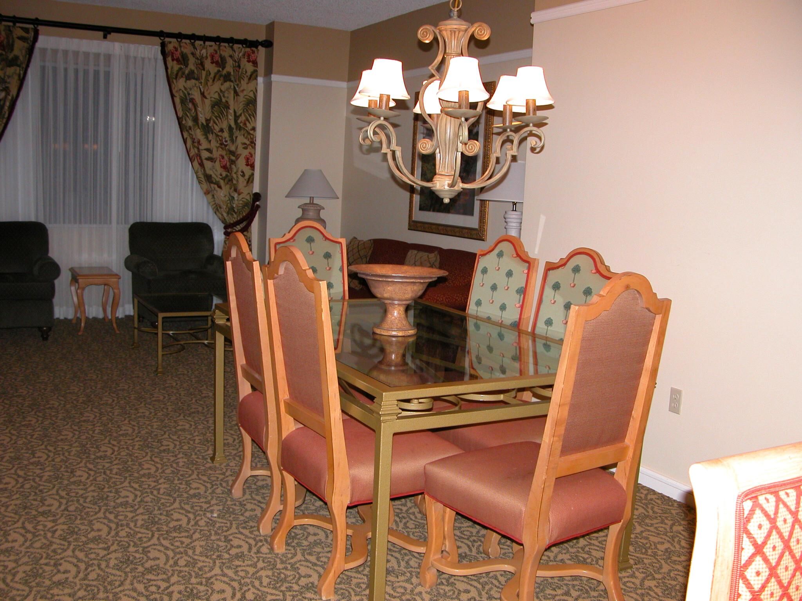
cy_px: 300
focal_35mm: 35
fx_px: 811
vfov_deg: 40.7
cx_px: 401
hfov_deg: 52.6
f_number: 2.8
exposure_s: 1/60
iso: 200
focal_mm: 8.9
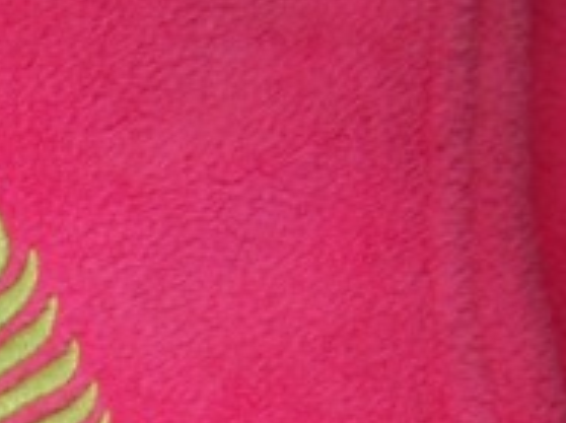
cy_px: 700
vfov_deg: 10.7
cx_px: -277
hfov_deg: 14.1
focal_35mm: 131
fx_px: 2139
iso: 80
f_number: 2.8
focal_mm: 6.3
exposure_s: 1/60
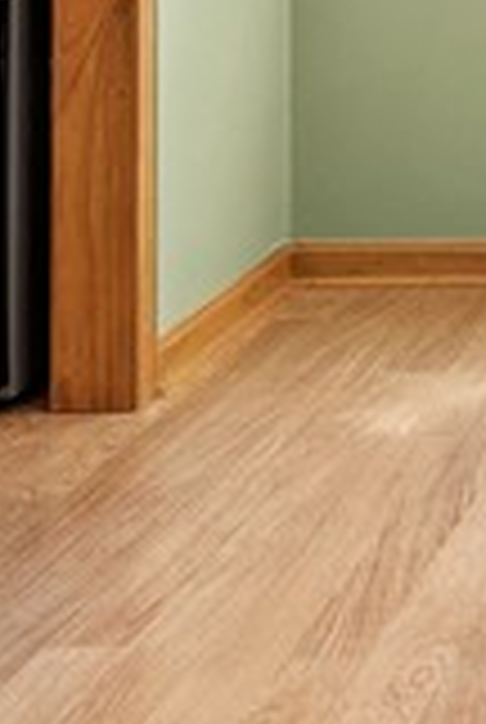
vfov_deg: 18.4
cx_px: 1026
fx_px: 2036
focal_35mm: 101
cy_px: -292
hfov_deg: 11.9
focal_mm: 10
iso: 400
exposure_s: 1/6
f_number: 8
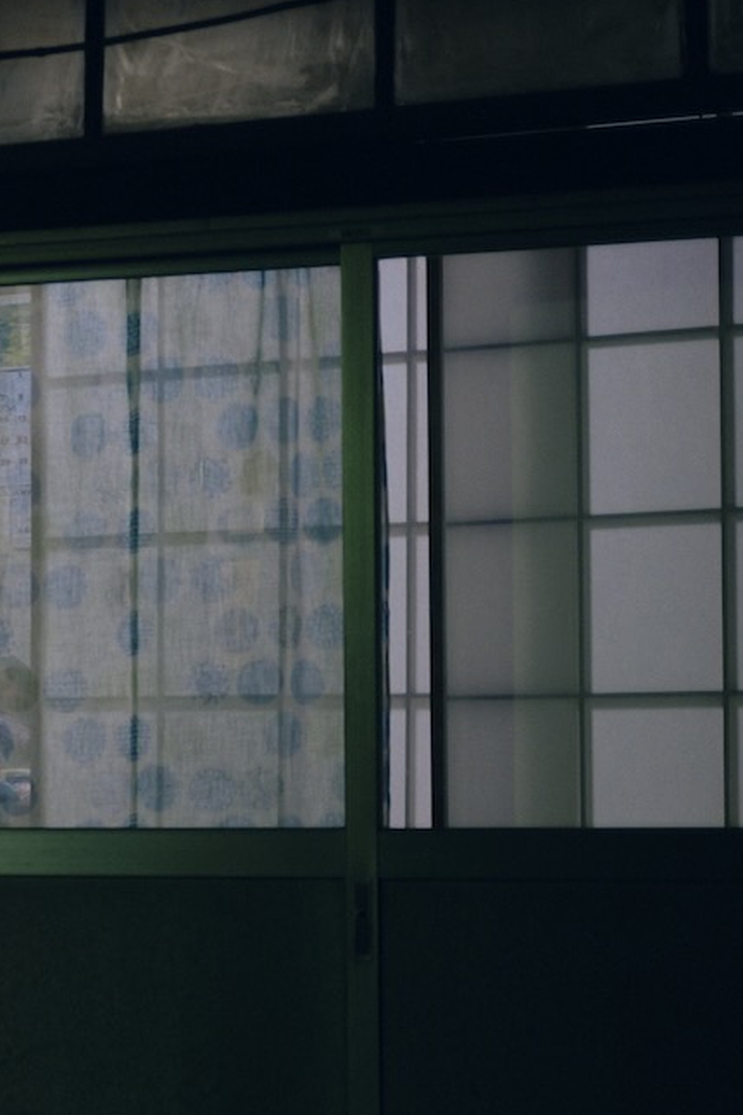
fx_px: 3066
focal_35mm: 99
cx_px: -619
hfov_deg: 12.5
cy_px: 763
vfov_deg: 20.5
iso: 500
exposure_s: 1/50
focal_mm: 40
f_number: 2
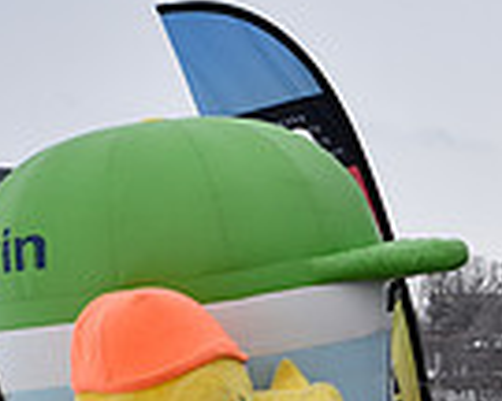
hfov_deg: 10.4
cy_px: 544
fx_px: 2511
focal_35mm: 169
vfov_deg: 9.0
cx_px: 1034
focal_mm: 42
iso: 400
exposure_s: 1/400
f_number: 10
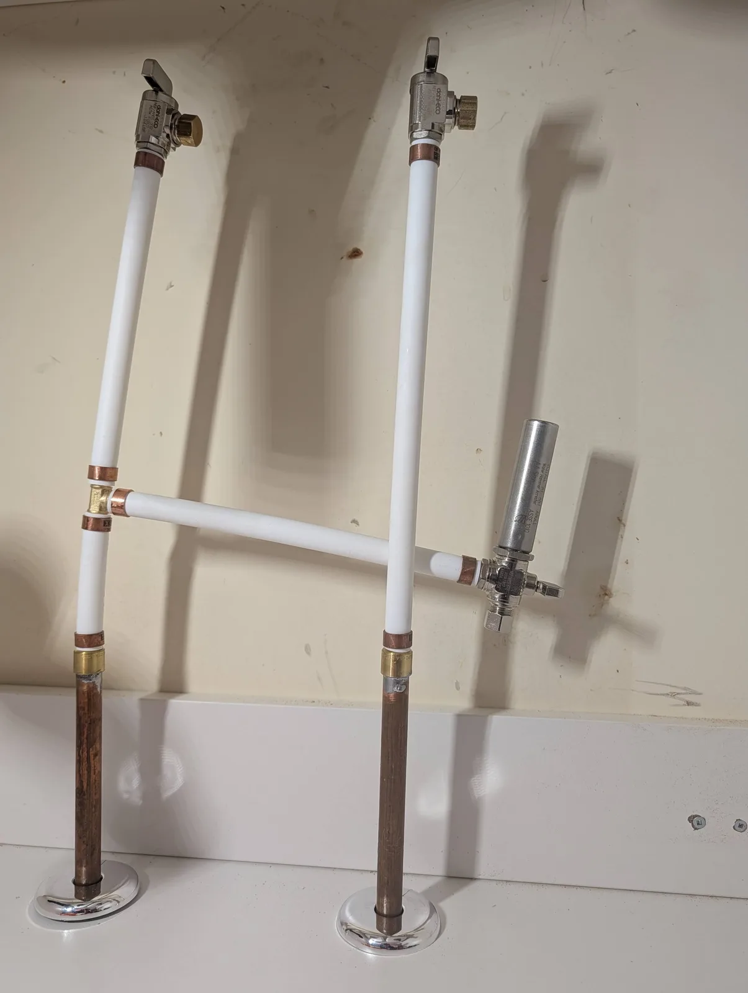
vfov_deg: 71.5
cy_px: 496
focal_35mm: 24
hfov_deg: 56.9
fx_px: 690
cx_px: 374
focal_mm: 6.9
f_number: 1.68
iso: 67
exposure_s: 1/30
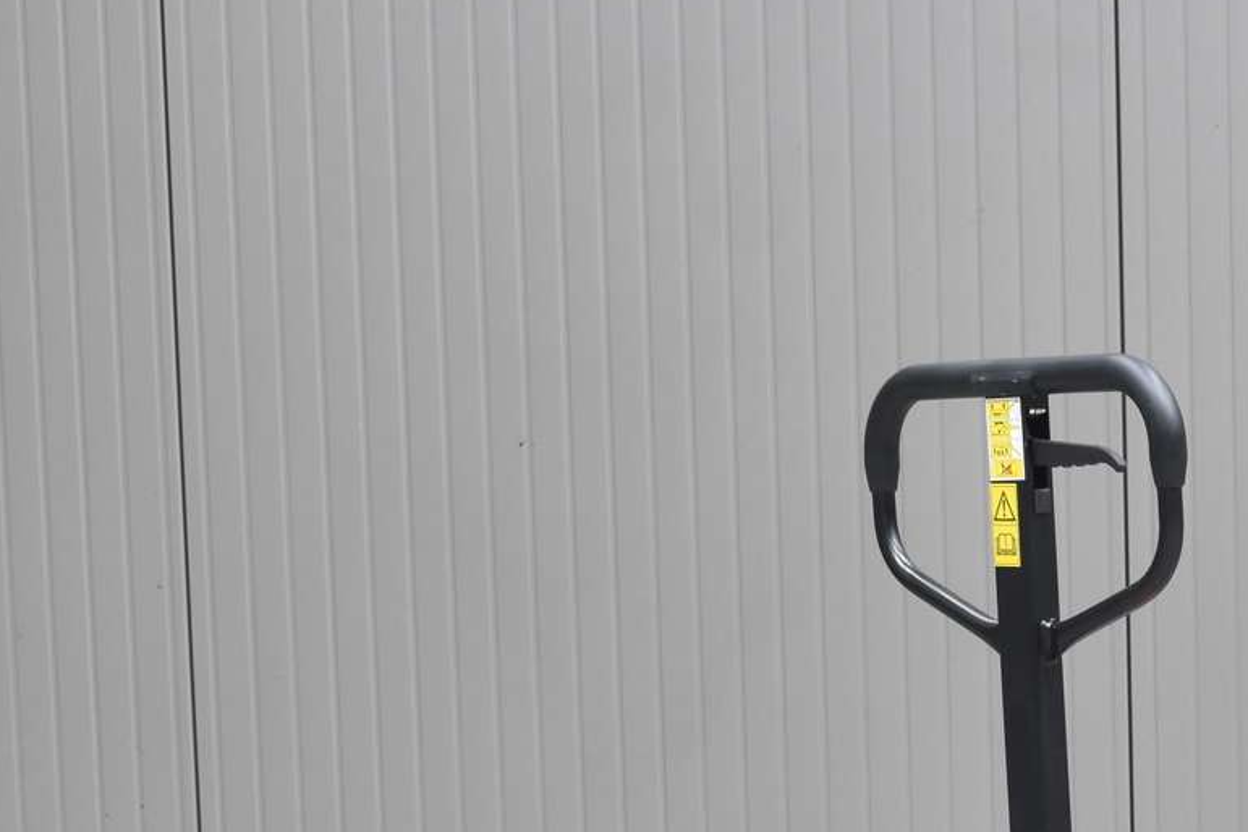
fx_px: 3882
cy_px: 992
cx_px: 1387
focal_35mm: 112
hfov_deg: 17.6
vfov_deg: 12.0
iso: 1000
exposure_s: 1/15
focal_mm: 30
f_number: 6.3
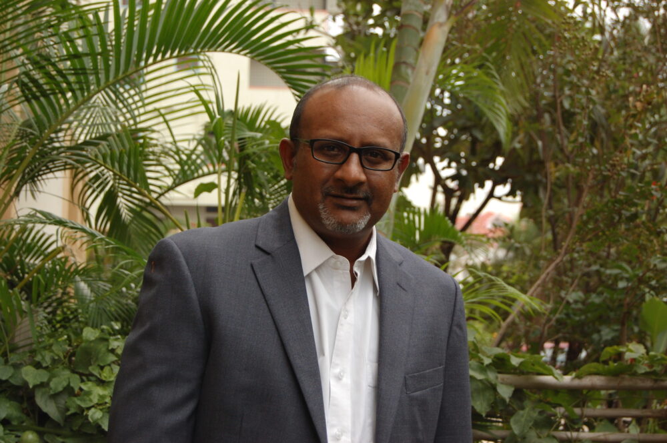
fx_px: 1277
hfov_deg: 29.3
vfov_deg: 19.7
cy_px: 222
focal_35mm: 69
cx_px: 334
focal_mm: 46
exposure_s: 1/250
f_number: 5.3
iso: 400
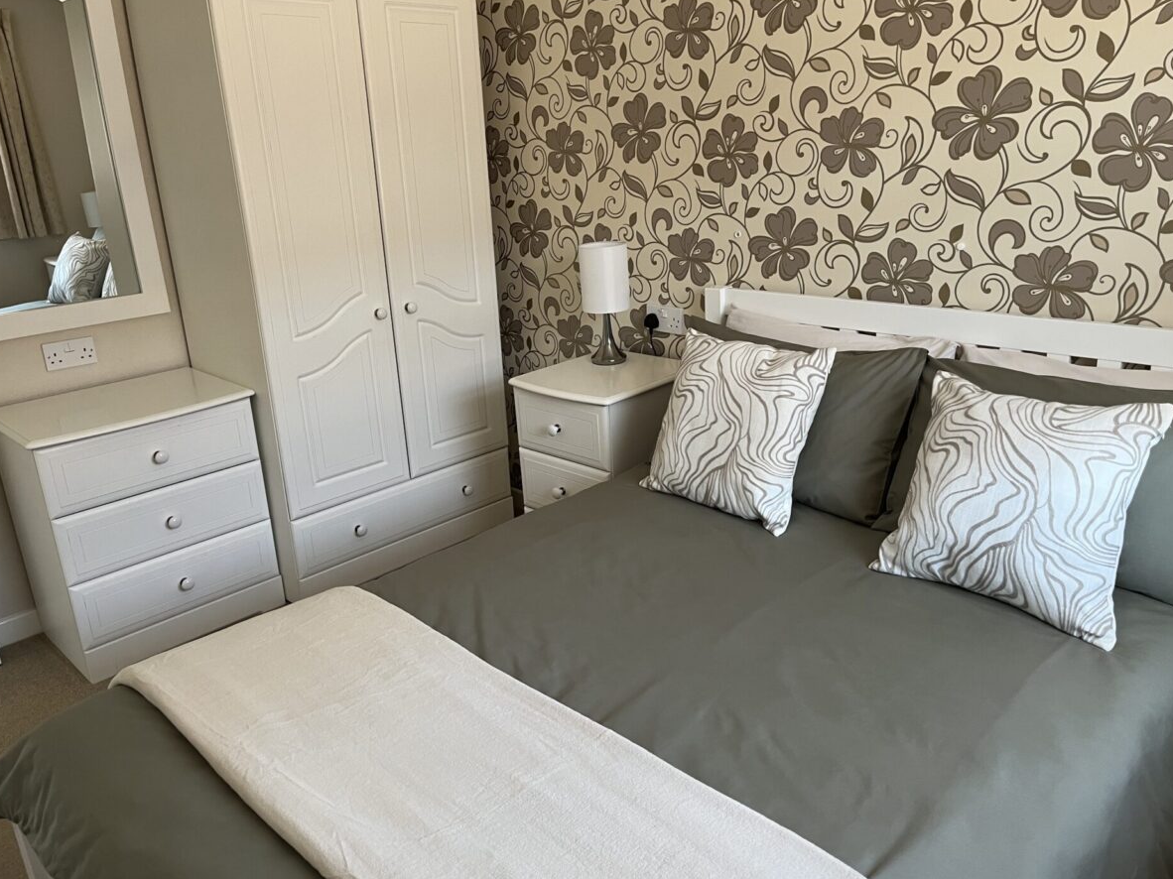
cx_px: 596
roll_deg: +2.9
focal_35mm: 27
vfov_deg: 51.3
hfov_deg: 65.3
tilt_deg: -18.7
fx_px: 915
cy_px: 432
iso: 125
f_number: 1.6
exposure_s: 1/75
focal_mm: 5.1
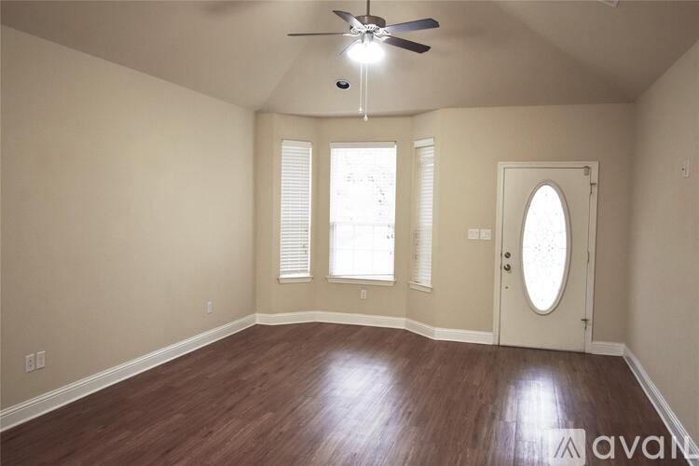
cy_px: 233
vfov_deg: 43.6
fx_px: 582
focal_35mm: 30
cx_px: 350
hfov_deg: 61.9
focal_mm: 20
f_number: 5.6
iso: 400
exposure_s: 1/30
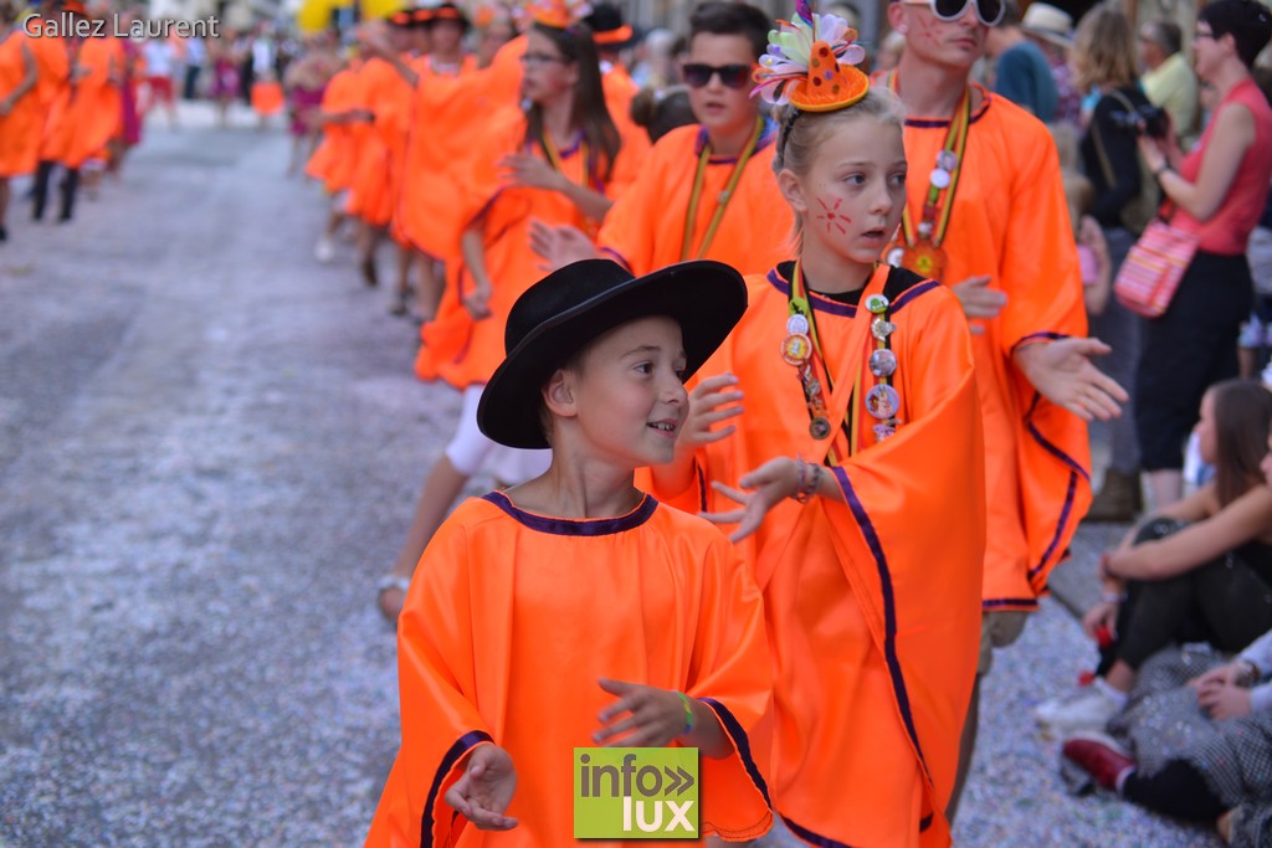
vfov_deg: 18.2
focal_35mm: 75
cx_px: 636
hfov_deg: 27.0
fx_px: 2650
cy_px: 424
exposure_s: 1/200
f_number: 2.8
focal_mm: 50
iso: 100
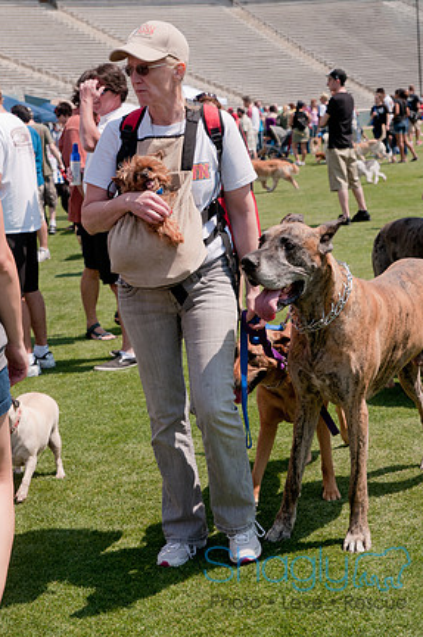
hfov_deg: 17.4
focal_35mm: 78
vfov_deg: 26.0
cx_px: 216
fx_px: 1380
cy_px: 307
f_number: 5.6
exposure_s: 1/640
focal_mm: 50
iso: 200
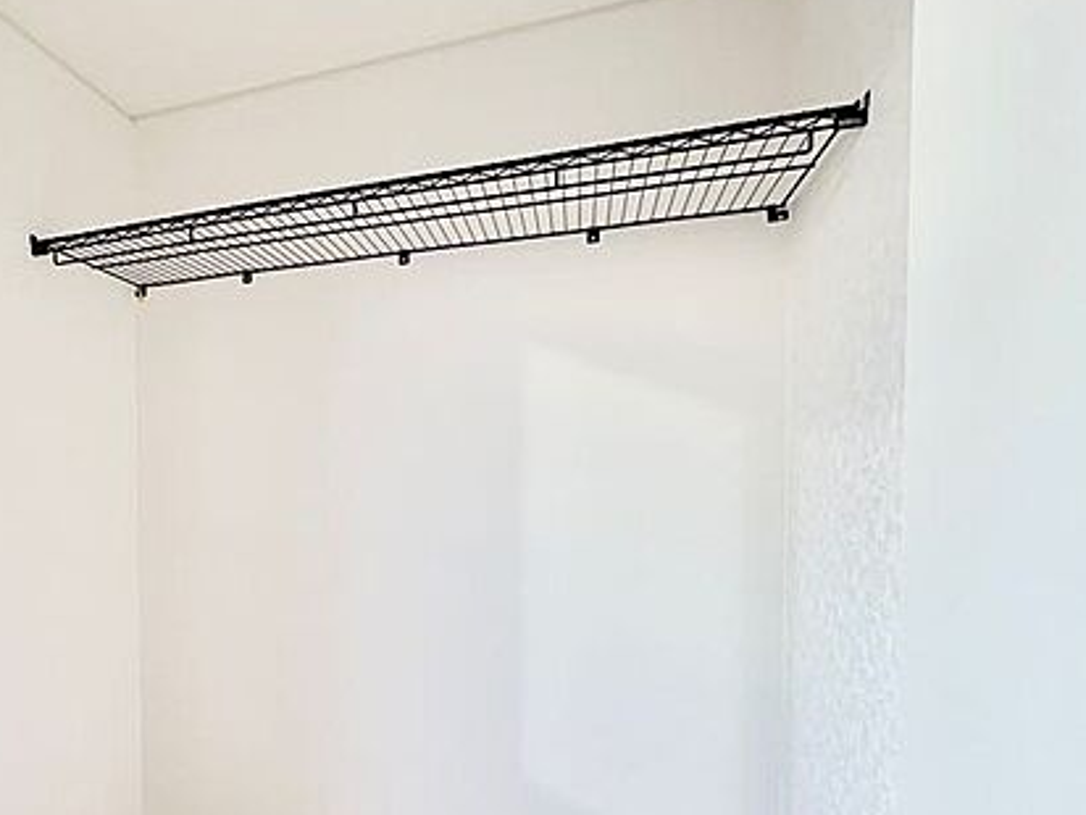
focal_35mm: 21
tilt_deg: -1.5
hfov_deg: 75.6
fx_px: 659
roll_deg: +0.5
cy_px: 490
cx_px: 334
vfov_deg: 62.9
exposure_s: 1/99
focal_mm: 2.22
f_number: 2.2
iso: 100
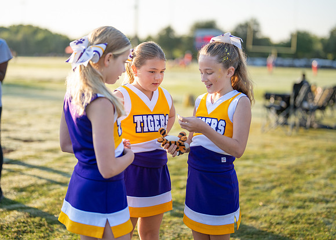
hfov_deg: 33.3
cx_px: 161
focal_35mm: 59
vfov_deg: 24.1
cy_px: 108
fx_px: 561
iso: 100
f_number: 1.2
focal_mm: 50
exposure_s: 1/2000
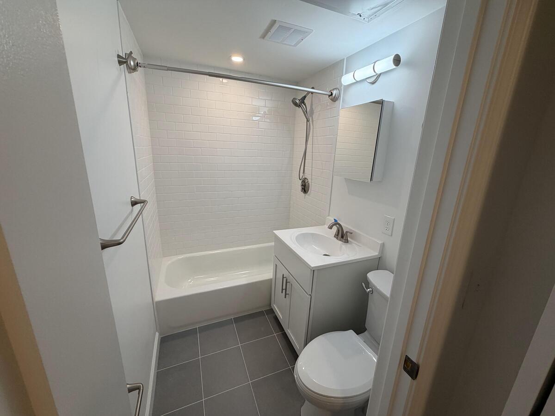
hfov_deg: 102.1
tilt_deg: -14.5
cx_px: 278
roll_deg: -2.1
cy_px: 208
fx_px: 224
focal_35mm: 14
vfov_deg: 85.7
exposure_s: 1/120
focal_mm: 2.22
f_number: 2.2
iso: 125
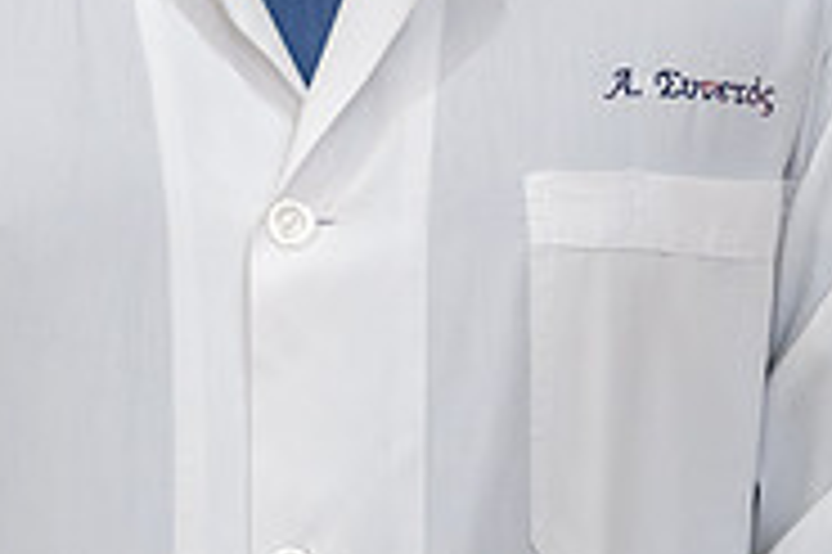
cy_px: -419
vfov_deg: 3.5
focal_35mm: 389
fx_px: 8982
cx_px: 292
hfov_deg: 5.3
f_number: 4
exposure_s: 1/80
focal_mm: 160
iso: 5000
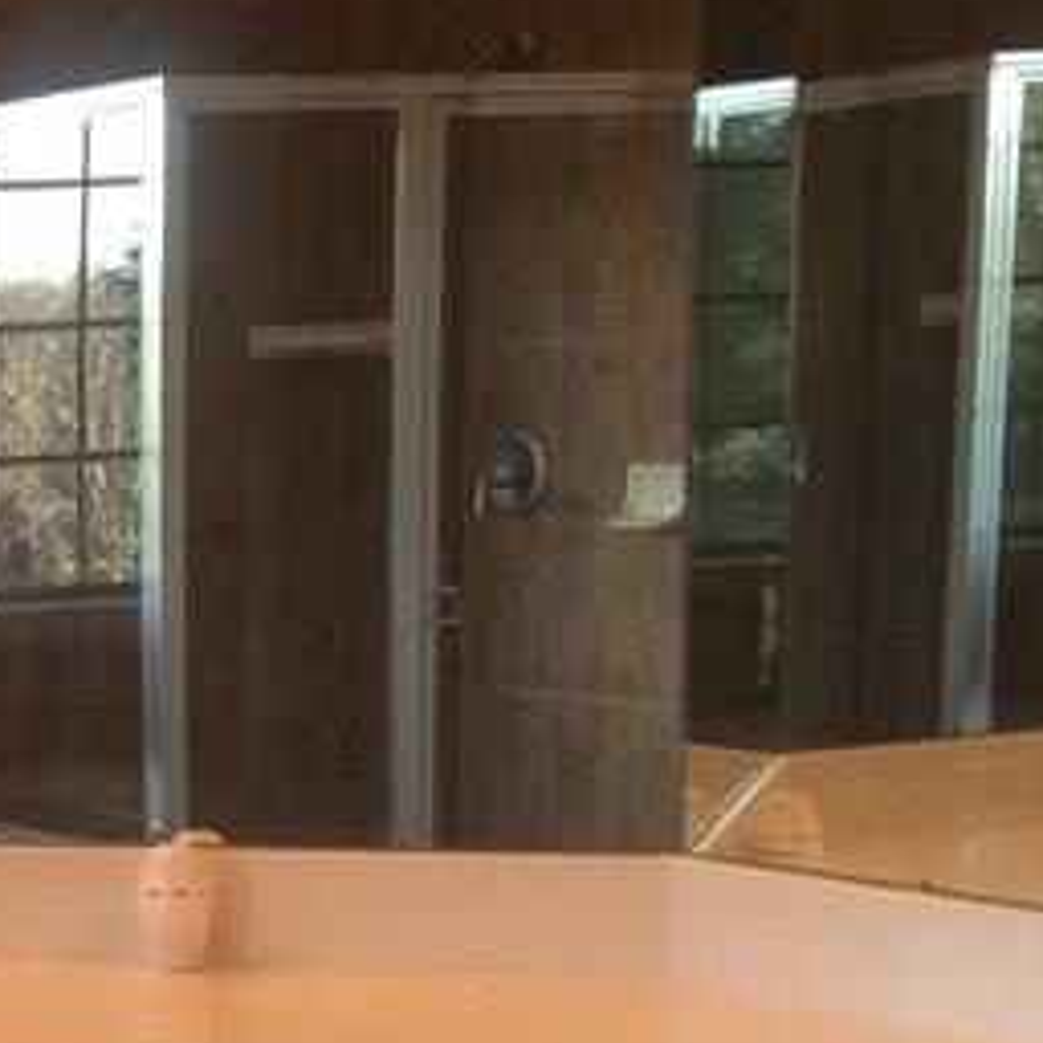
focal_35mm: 106
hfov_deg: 15.1
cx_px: -546
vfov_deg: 16.3
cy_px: 880
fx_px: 3613
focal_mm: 4.12
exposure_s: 1/30
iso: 50
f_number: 2.2
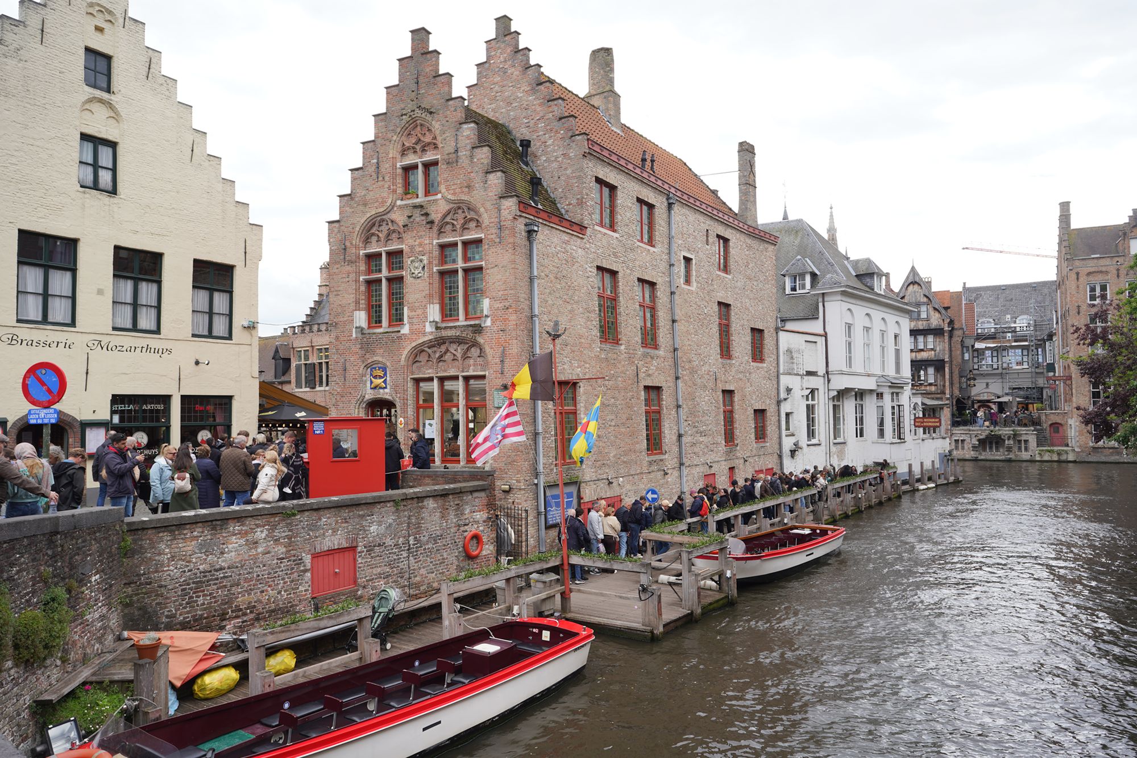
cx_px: 568
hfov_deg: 73.7
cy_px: 379
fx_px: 758
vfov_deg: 53.1
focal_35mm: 24
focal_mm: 24
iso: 100
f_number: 8
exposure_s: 1/100
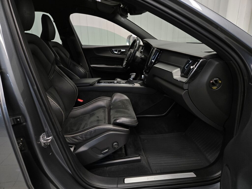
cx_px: 126
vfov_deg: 58.9
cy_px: 94
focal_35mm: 23
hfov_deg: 73.9
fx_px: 167
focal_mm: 5.4
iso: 200
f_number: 1.8
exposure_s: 1/100
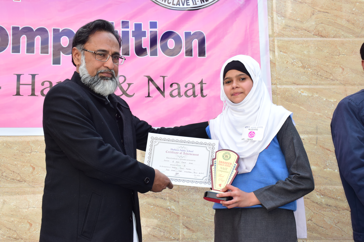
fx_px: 607
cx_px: 182
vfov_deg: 22.6
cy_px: 121
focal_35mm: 60
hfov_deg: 33.4
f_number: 13
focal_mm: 40
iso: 800
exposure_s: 1/125
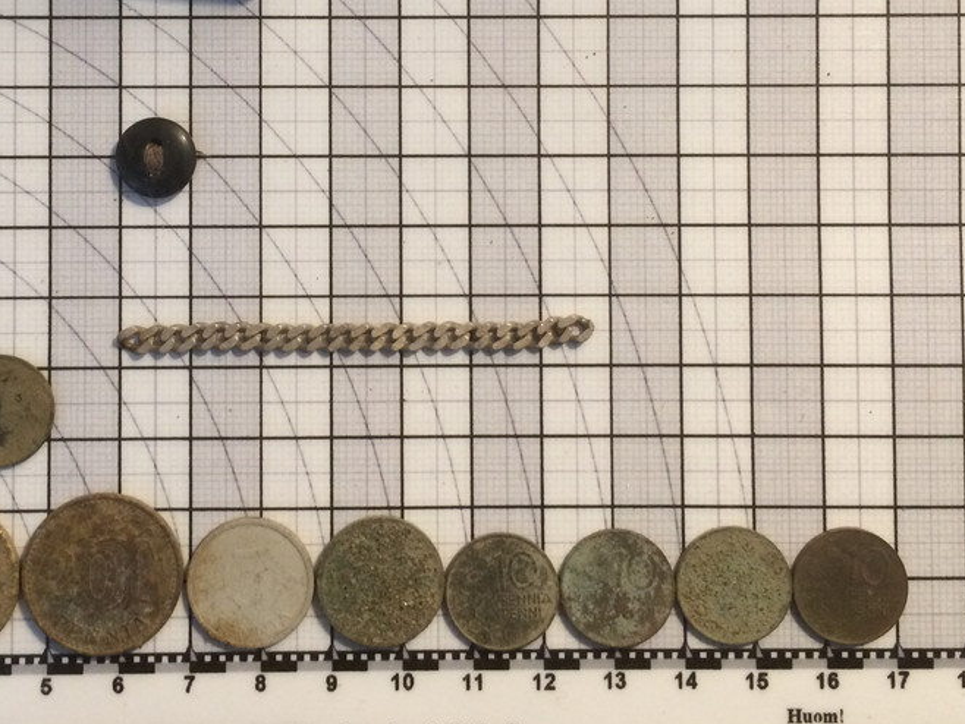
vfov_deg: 30.2
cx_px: 406
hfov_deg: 40.3
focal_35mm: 47
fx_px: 1311
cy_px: 152
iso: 80
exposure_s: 1/33
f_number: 2.2
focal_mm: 4.15
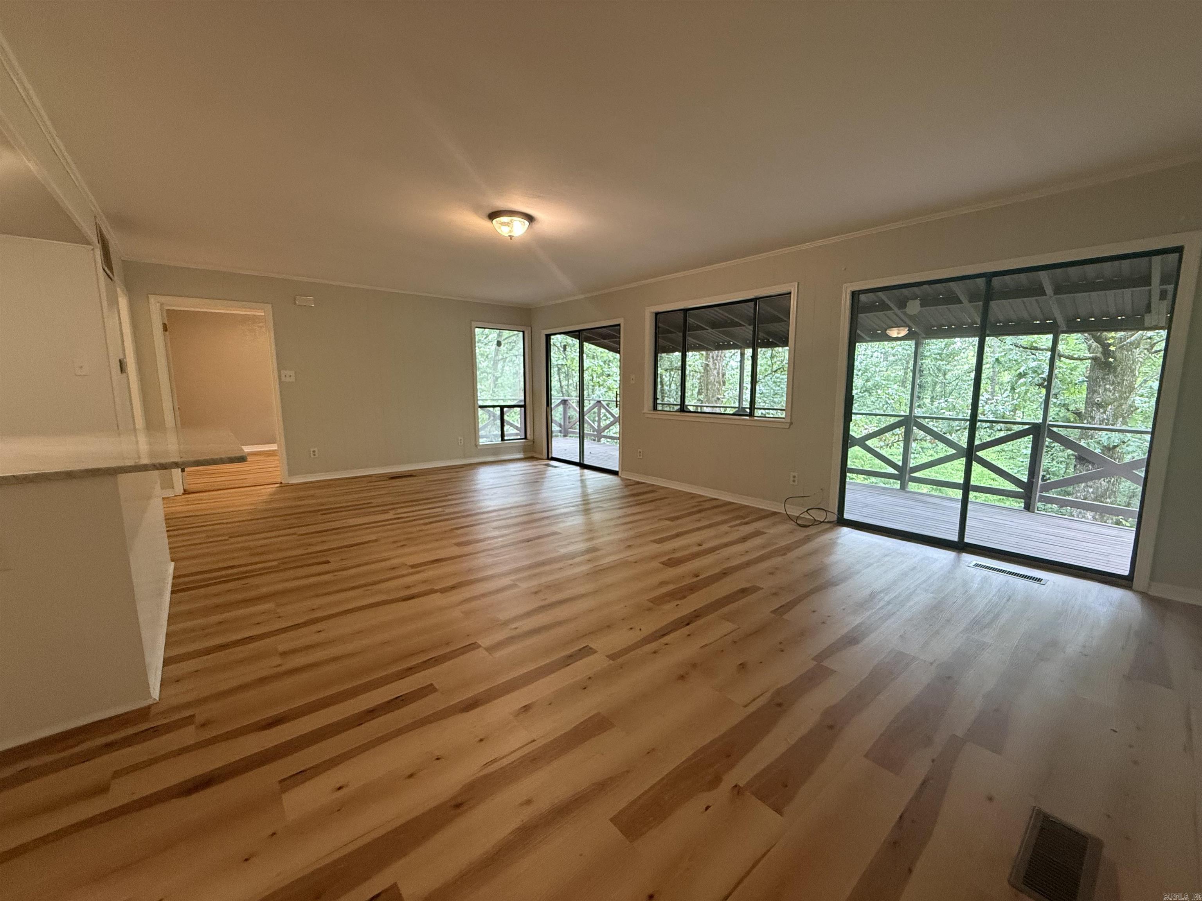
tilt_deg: -7.7
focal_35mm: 14
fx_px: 486
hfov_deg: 102.1
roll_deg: -0.5
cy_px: 450
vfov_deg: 85.7
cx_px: 601
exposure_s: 1/60
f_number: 2.2
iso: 400
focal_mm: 2.22
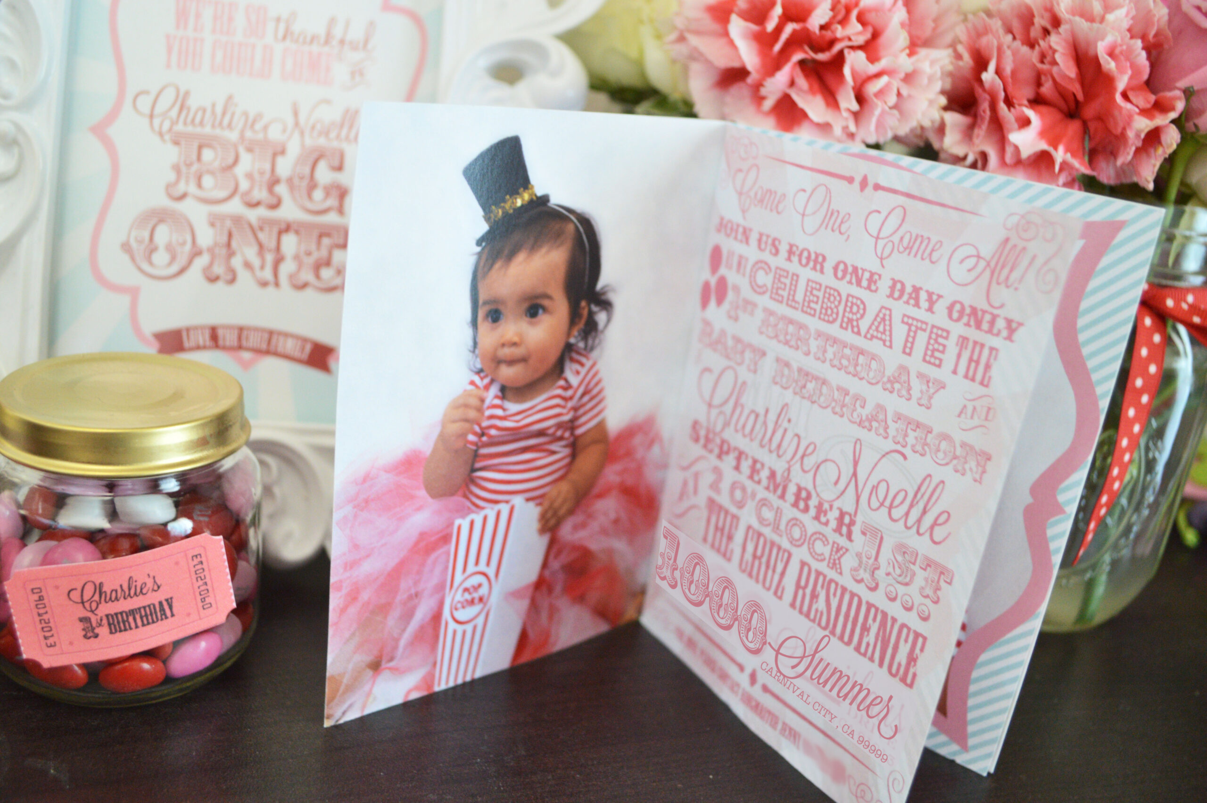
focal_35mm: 33
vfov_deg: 39.9
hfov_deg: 57.3
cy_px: 402
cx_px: 604
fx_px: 1105
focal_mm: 22
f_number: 4
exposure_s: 1/15
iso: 800
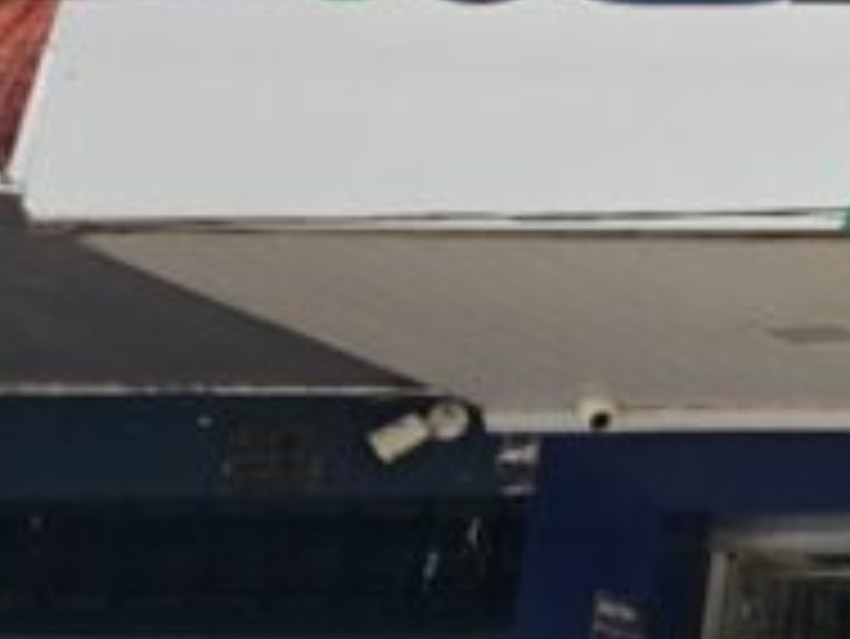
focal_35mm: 117
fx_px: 2875
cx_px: 2105
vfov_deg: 12.7
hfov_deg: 12.6
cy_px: 338
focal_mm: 6.3
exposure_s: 1/1126
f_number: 1.7
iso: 20
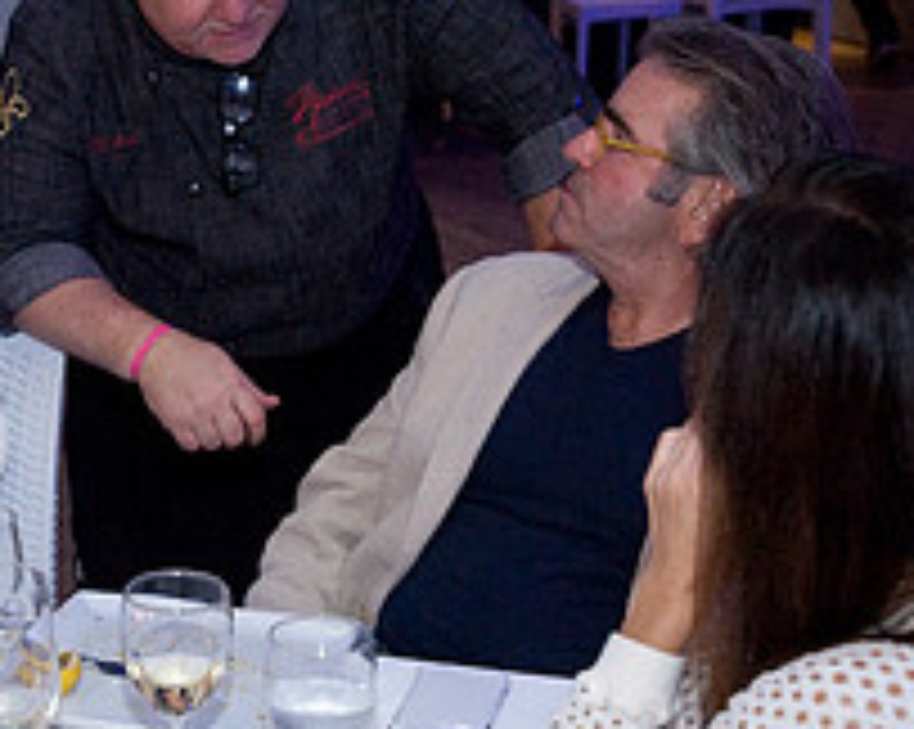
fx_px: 2540
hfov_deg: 20.0
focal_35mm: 94
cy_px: 320
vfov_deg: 16.3
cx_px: 113
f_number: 4
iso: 3200
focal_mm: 35
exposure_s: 1/60
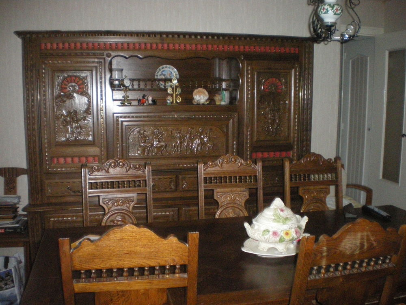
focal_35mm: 36
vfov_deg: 39.7
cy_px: 152
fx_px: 422
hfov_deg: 51.4
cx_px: 203
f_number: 3.1
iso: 800
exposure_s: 1/50
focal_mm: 6.3
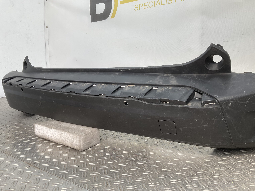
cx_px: 128
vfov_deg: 48.2
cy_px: 96
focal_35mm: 29
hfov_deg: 61.7
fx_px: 214
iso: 16
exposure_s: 1/118
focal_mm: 3
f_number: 1.8
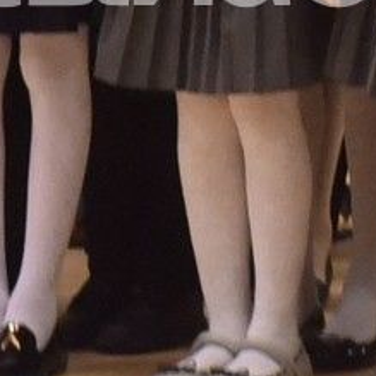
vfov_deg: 2.9
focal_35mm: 581
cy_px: -922
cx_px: 1006
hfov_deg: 3.0
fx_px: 7140
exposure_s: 1/160
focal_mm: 60
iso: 2500
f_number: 4
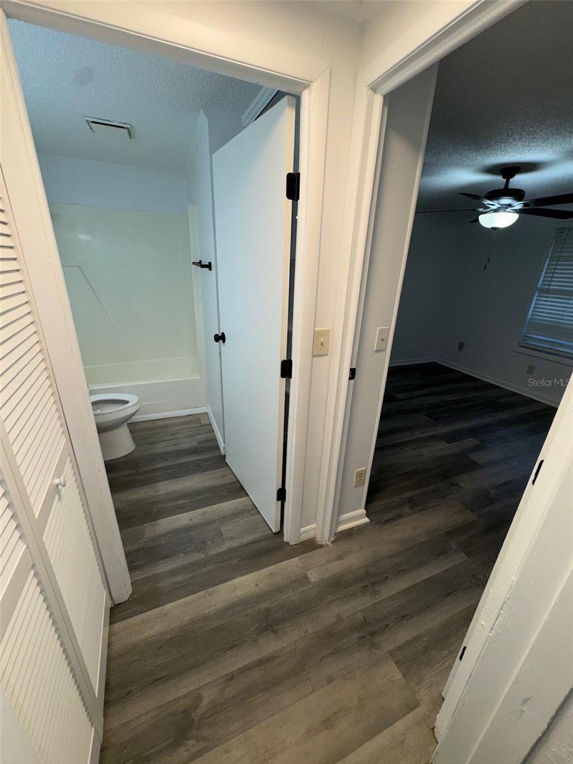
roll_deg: -2.0
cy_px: 382
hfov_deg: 85.7
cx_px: 286
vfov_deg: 102.1
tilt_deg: -20.9
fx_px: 309
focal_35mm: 14
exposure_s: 1/122
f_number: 2.2
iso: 32
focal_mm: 2.22
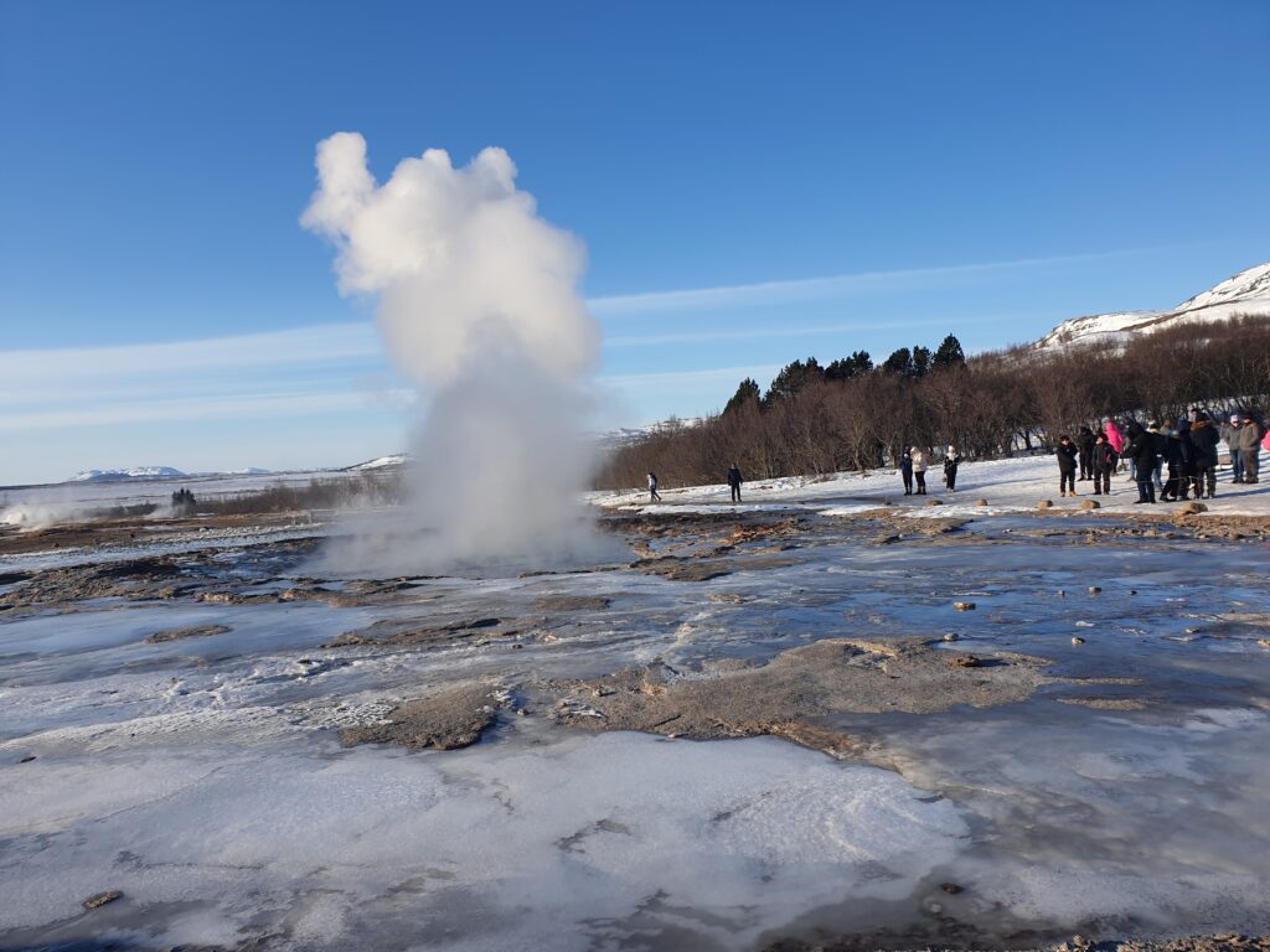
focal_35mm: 26
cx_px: 635
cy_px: 476
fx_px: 954
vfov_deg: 53.1
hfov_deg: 67.3
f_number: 2.4
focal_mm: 4.3
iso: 50
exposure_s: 1/1422
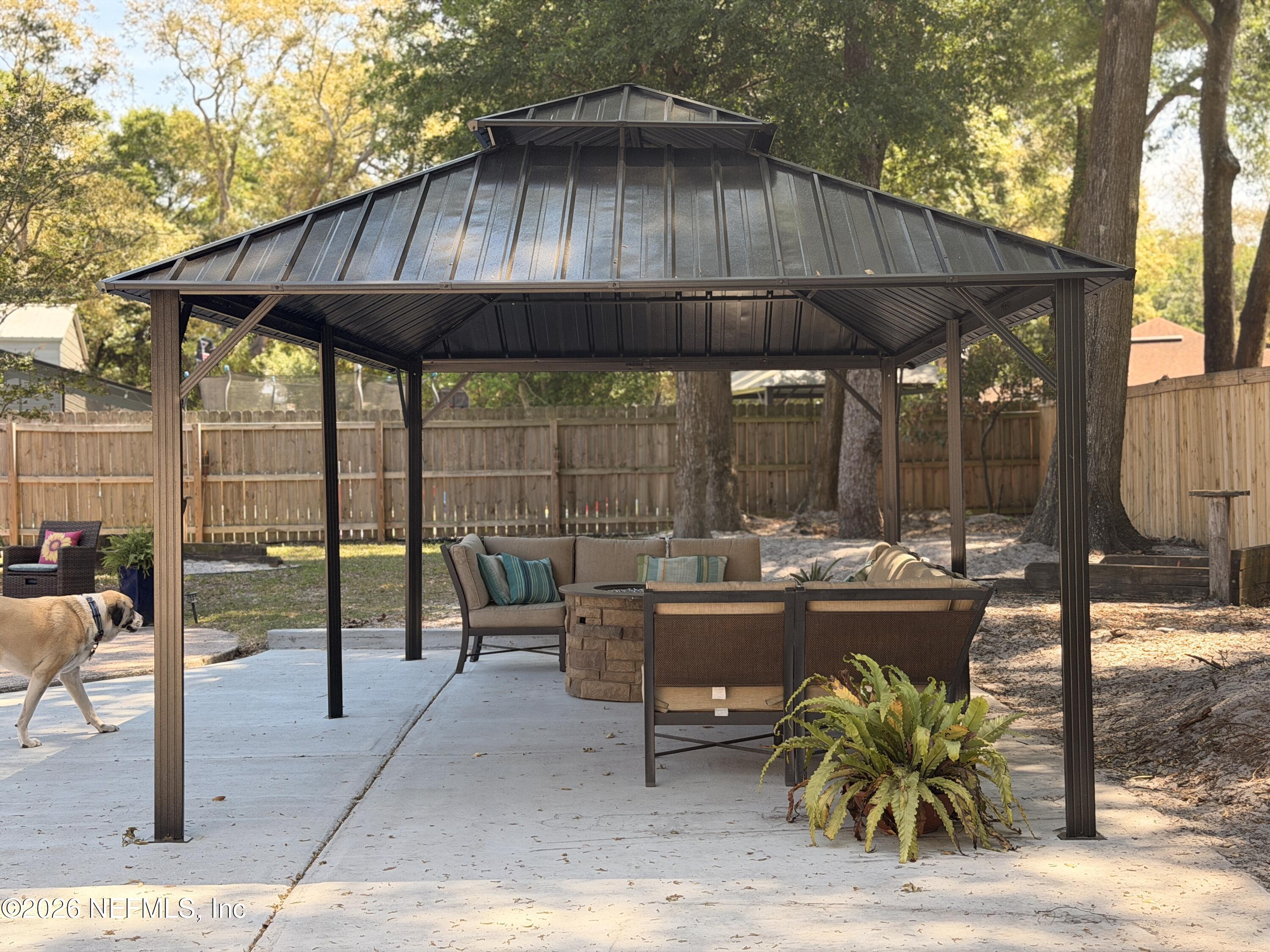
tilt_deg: +0.3
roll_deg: +1.3
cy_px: 476
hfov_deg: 39.7
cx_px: 635
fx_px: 1761
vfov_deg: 30.3
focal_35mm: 48
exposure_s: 1/646
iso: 100
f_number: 1.78
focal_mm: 6.76
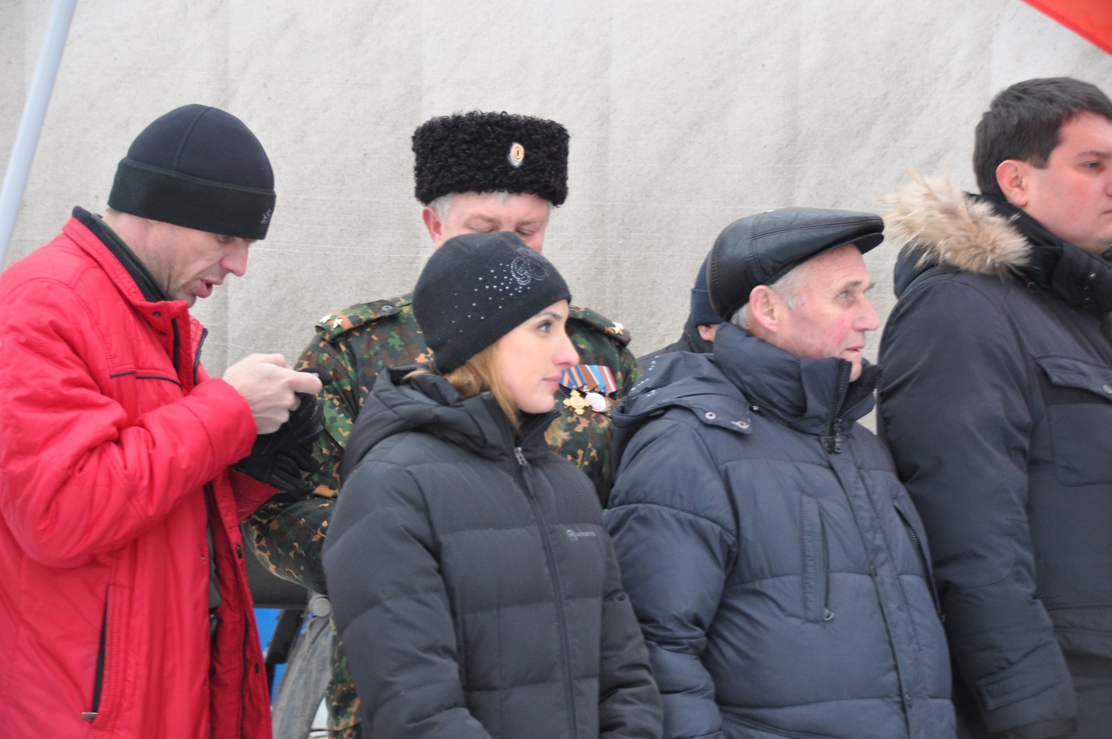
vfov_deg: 14.7
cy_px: 370
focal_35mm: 93
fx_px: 2869
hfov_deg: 21.9
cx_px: 556
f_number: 4.8
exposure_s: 1/30
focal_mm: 62
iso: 800
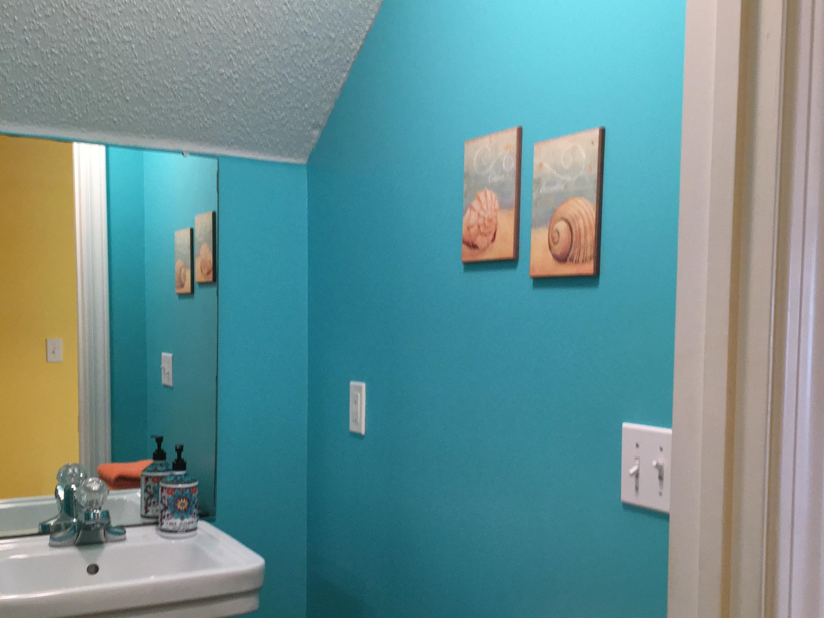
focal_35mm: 39
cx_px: 411
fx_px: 928
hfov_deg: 47.9
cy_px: 382
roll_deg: -1.5
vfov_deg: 36.6
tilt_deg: -2.3
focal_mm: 4.15
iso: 200
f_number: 2.2
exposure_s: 1/17
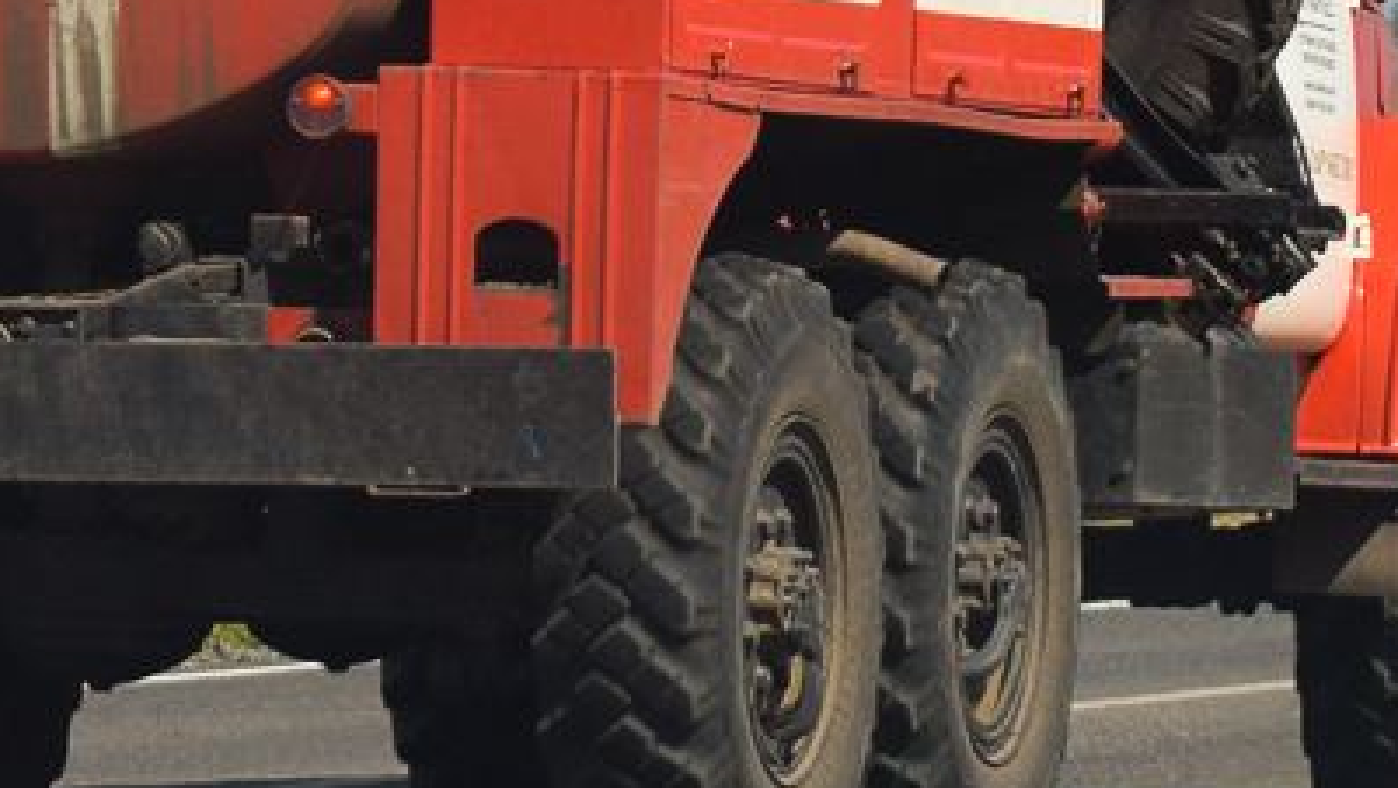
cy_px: -185
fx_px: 9589
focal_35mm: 259
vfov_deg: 4.7
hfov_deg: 8.3
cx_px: 575
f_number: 6.3
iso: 200
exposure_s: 1/1000
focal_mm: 55
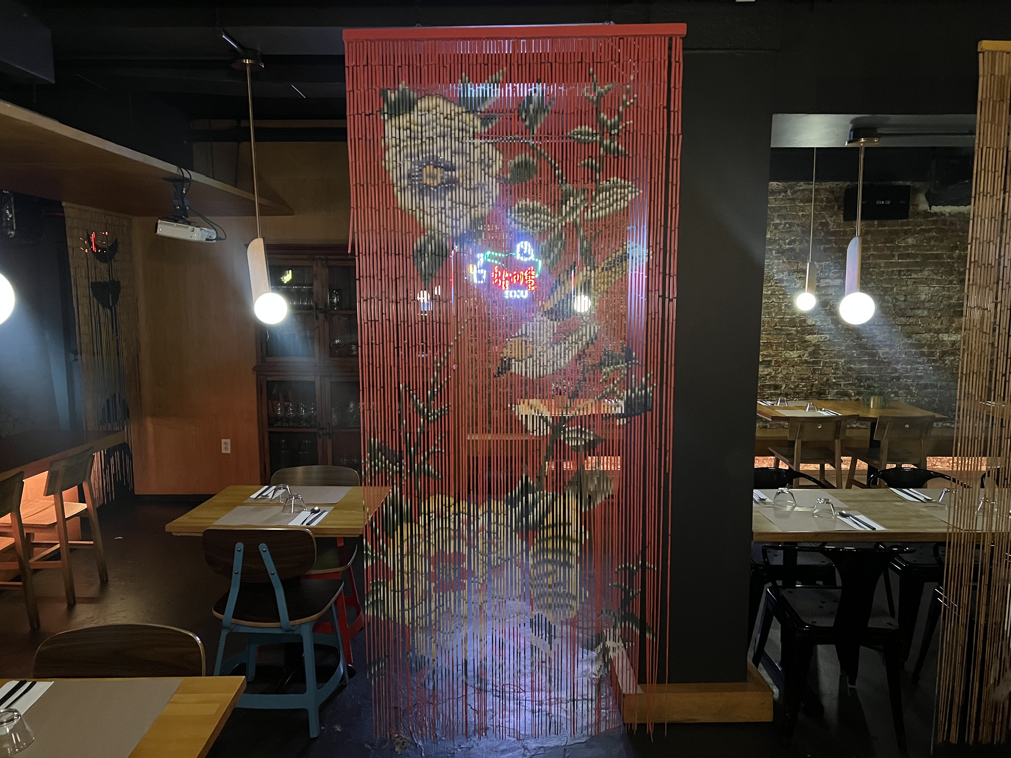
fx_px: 759
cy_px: 379
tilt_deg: -6.7
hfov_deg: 67.3
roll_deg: +0.7
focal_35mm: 26
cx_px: 506
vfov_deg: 53.1
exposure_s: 1/30
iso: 1000
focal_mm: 5.7
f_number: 1.5
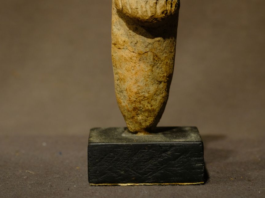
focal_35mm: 131
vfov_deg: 11.2
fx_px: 1003
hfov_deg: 15.1
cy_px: 2
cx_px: 133
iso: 800
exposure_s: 1/52
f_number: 5.6
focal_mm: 60
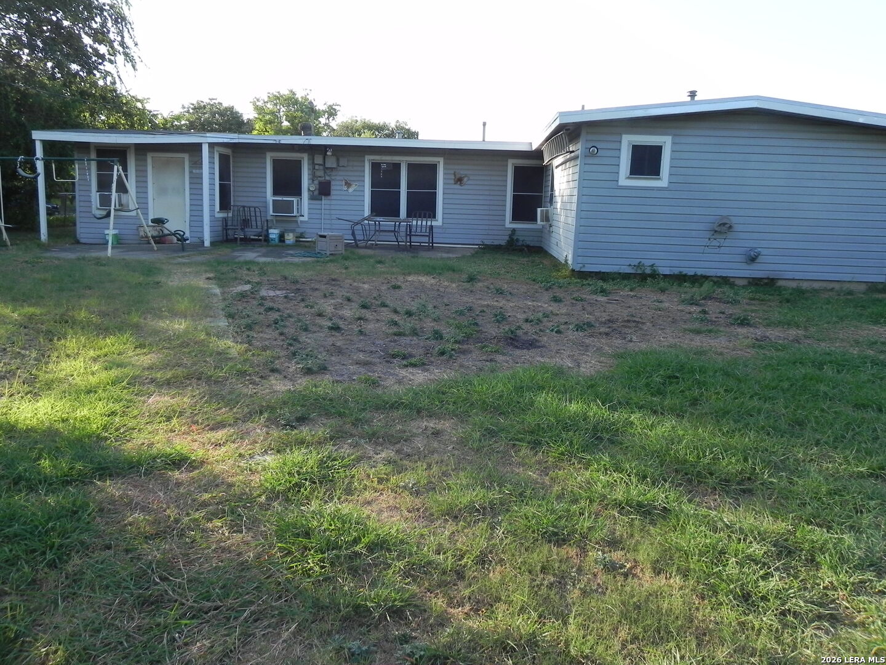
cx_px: 443
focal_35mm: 26
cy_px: 332
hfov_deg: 67.3
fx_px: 665
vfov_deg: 53.1
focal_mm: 4.6
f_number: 5
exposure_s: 1/220
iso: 160
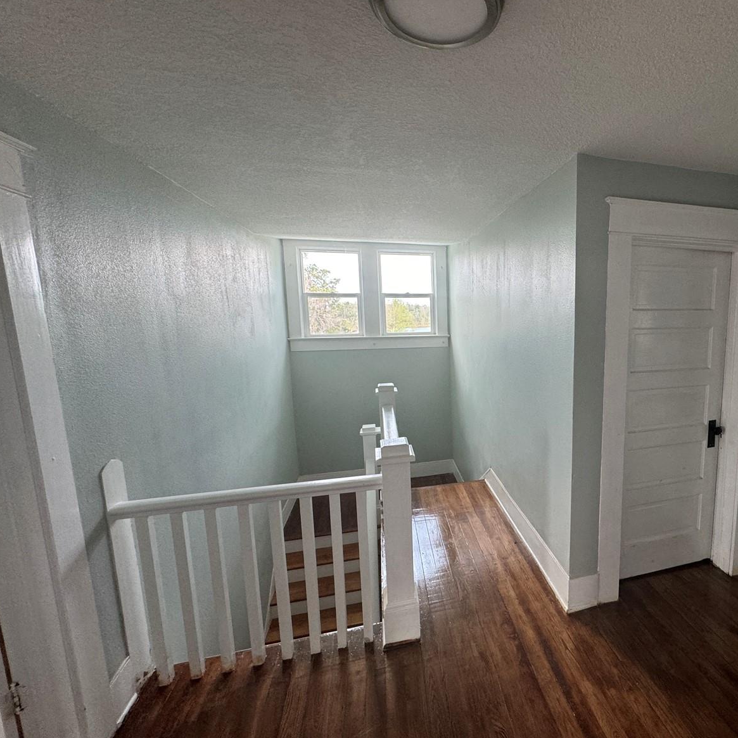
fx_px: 410
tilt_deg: -9.1
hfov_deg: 80.8
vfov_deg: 84.0
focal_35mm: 17
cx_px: 500
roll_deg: +0.5
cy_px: 372
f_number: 2.2
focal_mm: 2.22
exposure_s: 1/120
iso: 160
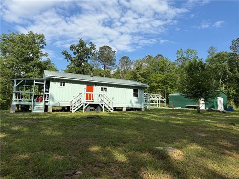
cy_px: 90
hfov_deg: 71.6
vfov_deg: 56.8
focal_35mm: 24
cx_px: 120
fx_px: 166
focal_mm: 6.76
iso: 80
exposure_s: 1/4405
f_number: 1.78
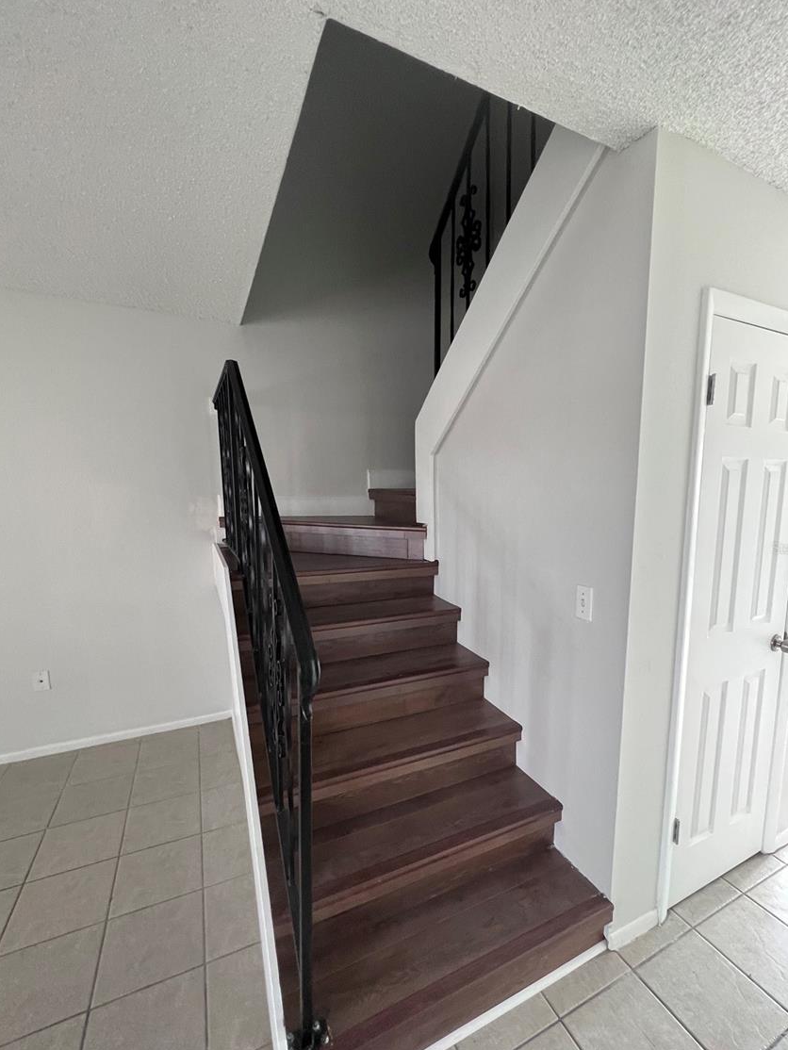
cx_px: 415
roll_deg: +0.2
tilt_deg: -6.5
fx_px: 425
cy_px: 548
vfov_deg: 102.0
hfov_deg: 85.6
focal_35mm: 14
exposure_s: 1/60
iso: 250
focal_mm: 1.57
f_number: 1.8
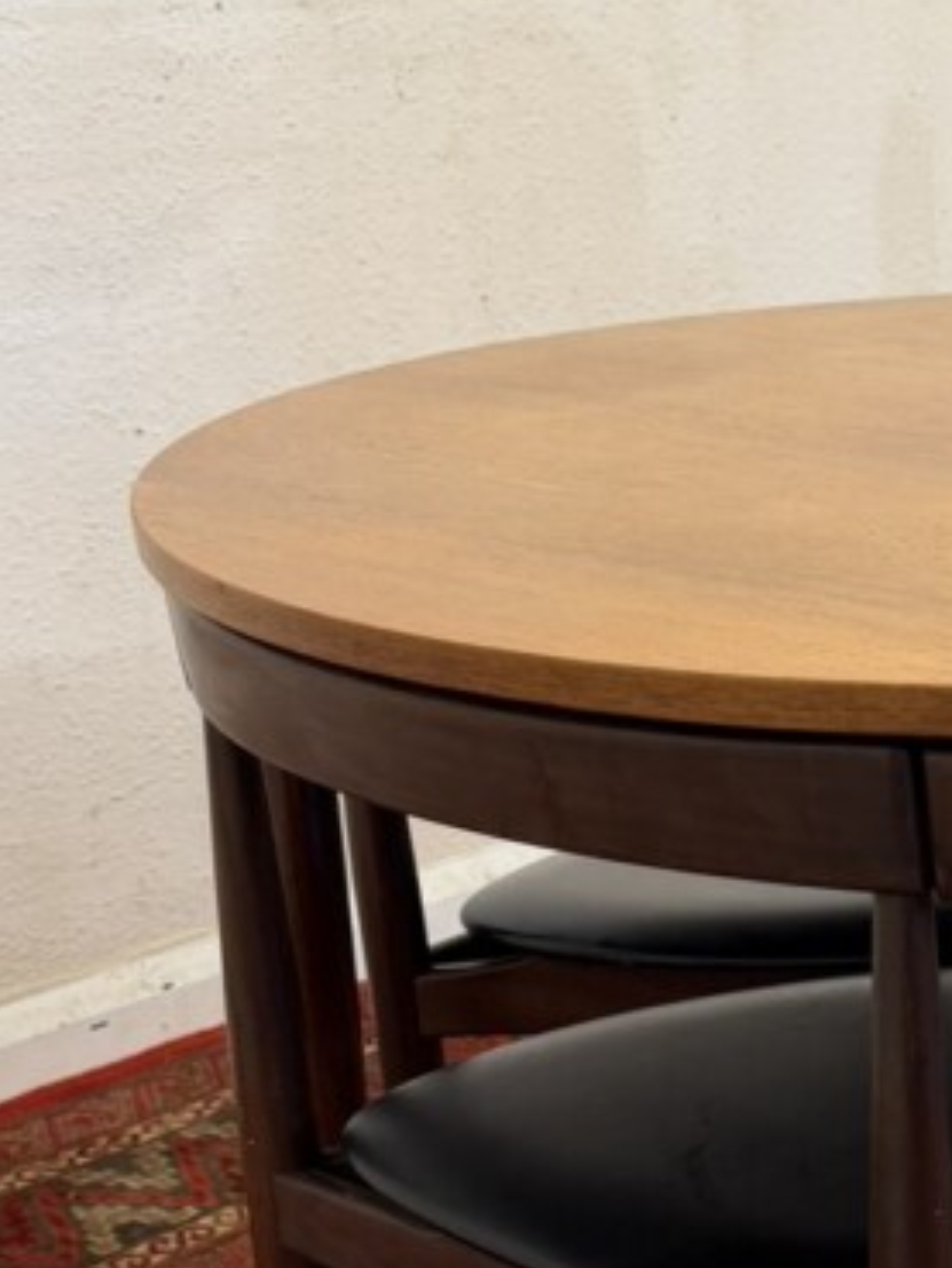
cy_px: 1034
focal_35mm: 78
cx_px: 1107
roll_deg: +1.1
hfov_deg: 18.1
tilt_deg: -22.3
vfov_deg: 24.6
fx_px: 2859
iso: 125
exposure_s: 1/50
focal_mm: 6.76
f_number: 1.78
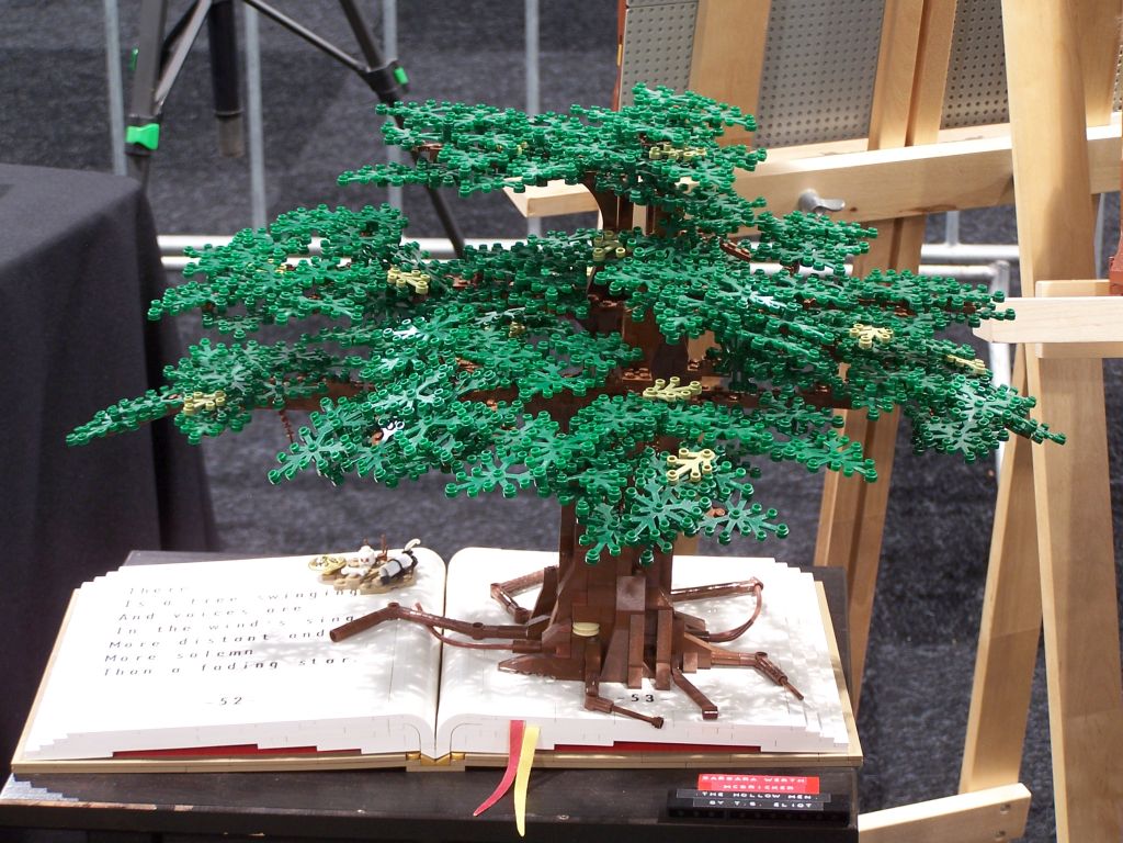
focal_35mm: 94
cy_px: 422
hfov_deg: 20.9
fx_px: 3050
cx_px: 562
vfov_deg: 15.7
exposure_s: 1/2
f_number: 3.2
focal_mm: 15.6
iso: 80
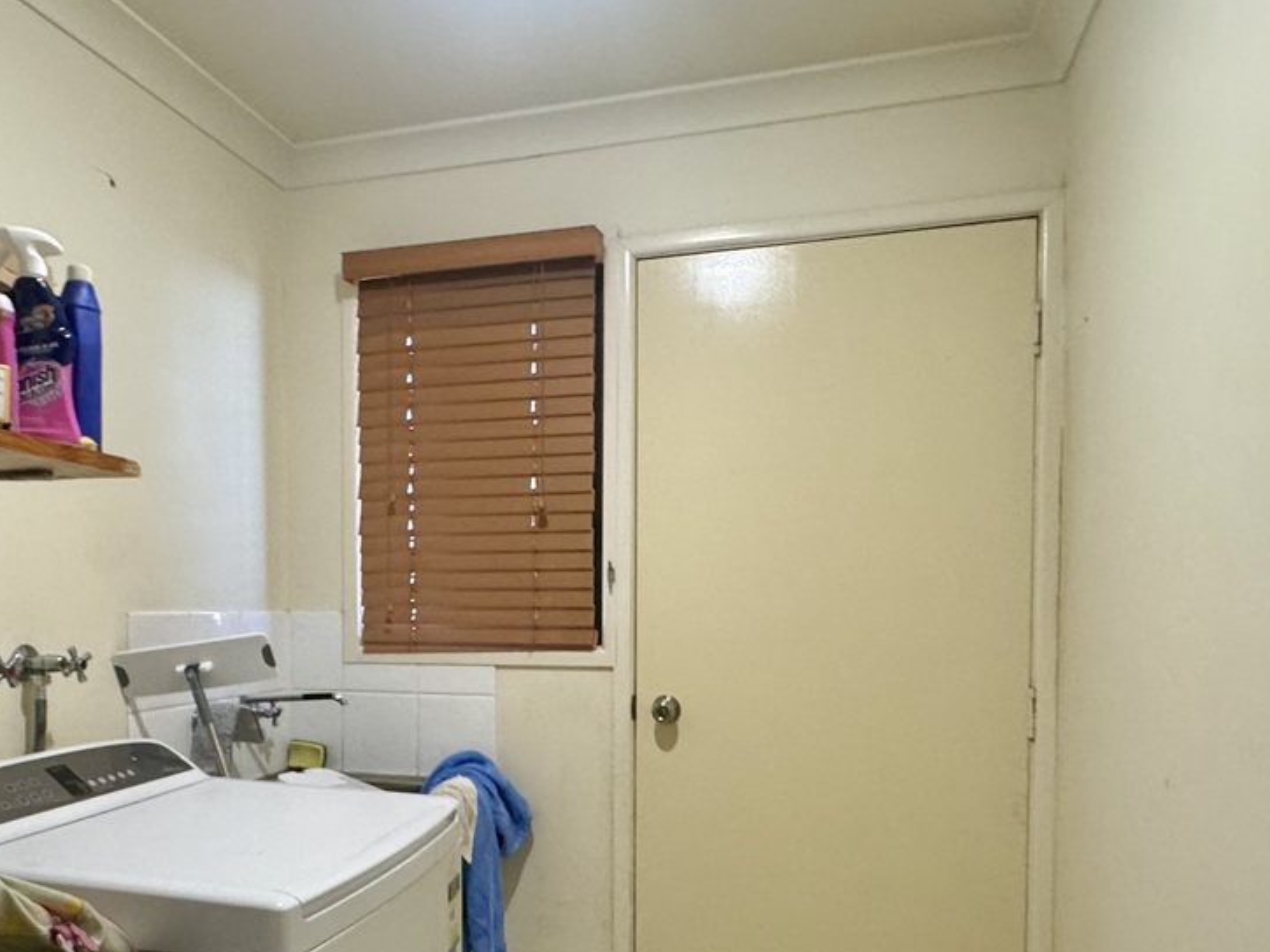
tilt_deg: -2.2
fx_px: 1064
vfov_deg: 47.3
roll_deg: +0.0
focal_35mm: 29
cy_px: 646
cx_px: 503
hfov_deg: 61.1
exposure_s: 1/50
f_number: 2.2
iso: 320
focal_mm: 2.22
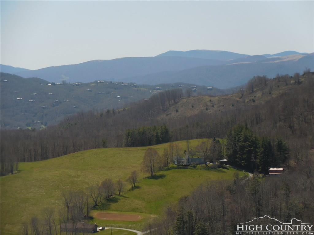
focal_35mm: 149
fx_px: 1352
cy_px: 118
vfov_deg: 10.0
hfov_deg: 13.3
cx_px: 157
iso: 125
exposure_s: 1/800
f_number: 5.4
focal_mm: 26.8
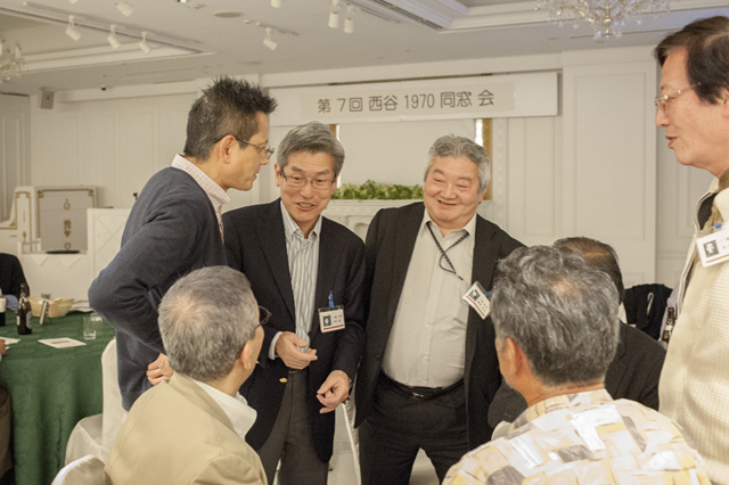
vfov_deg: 37.8
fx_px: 708
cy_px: 242
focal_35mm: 35
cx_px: 364
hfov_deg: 54.5
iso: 6400
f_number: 5.6
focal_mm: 35
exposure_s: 1/100
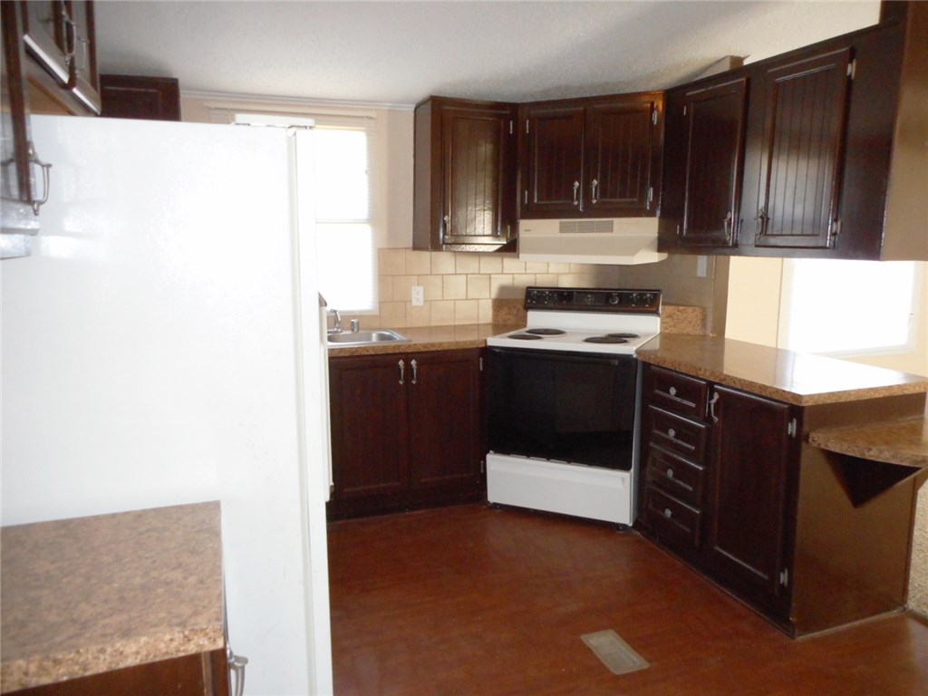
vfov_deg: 54.9
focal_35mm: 25
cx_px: 464
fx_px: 670
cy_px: 348
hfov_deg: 69.4
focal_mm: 4.5
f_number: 3.7
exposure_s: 1/25
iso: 360
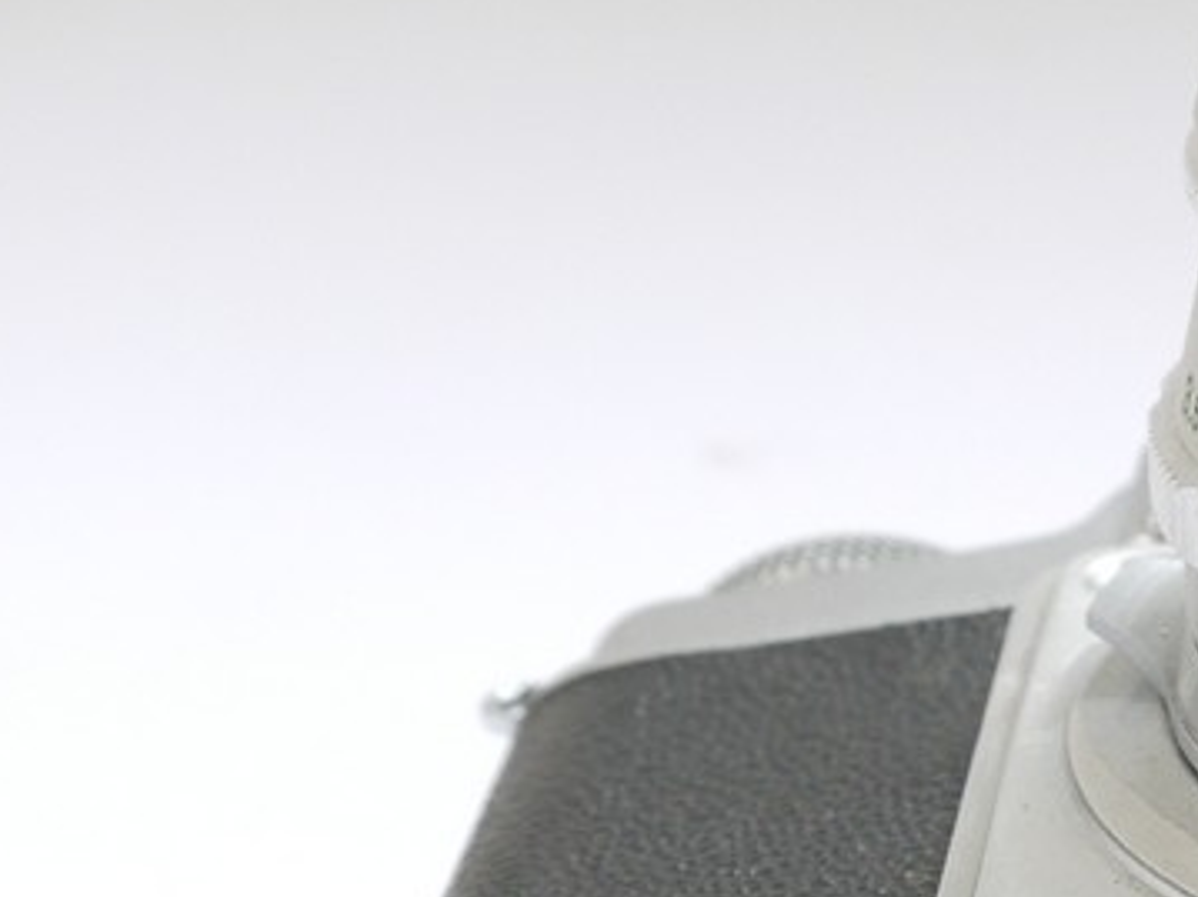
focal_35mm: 174
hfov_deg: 11.0
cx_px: 1692
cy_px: 944
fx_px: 6020
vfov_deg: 8.5
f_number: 10
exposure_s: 1/15
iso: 400
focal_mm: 26
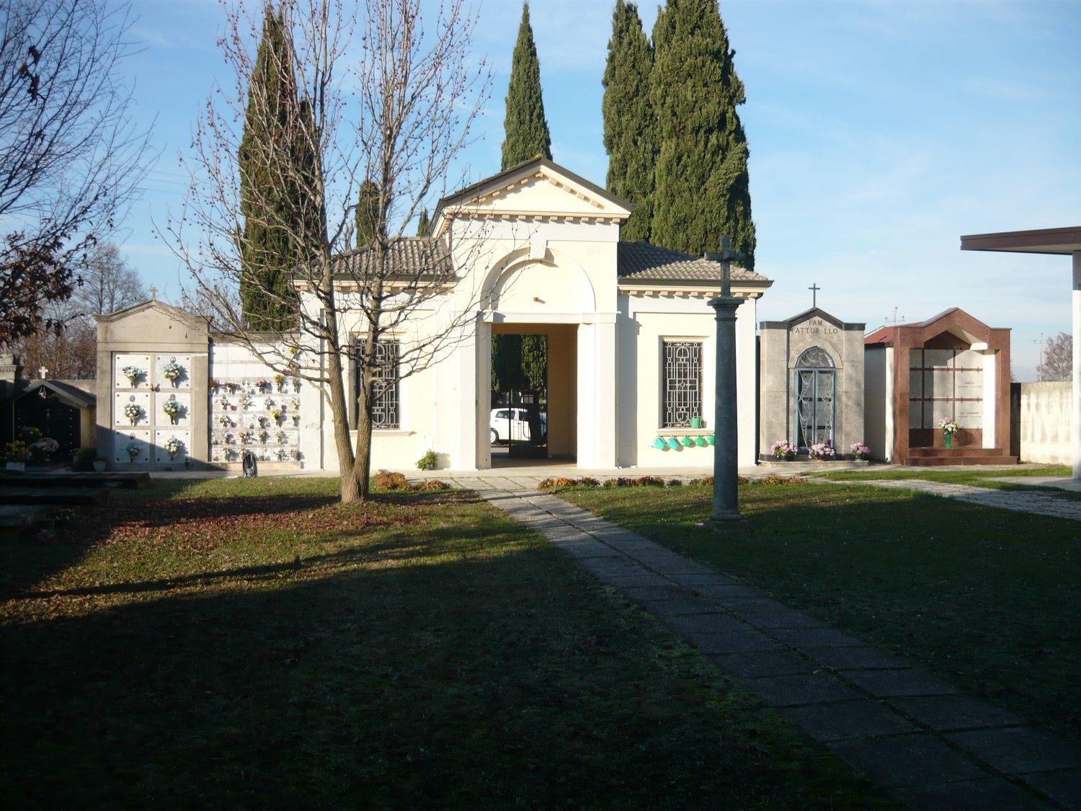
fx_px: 1031
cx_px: 540
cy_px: 406
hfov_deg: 55.4
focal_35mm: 33
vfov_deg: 42.9
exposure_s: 1/125
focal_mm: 5.5
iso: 100
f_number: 8
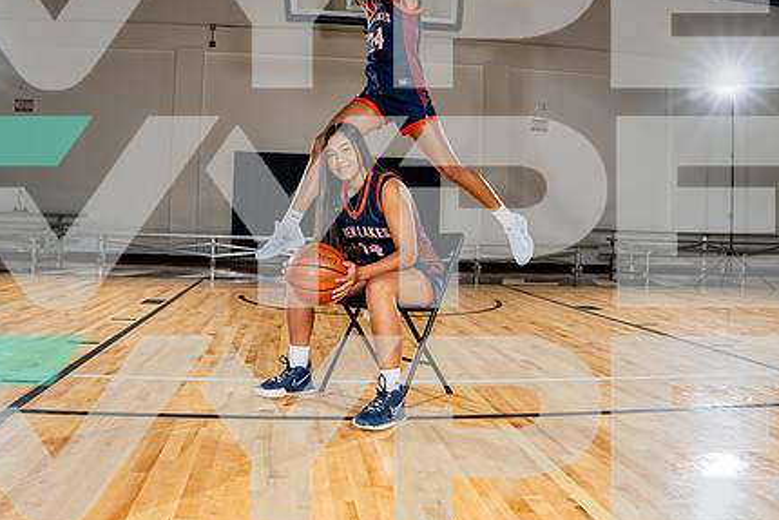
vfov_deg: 42.2
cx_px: 364
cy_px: 213
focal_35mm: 31
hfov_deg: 60.2
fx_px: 671
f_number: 5.6
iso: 200
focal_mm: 23
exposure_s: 1/250
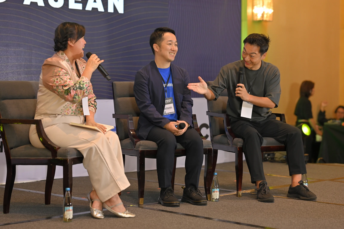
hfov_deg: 23.9
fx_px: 812
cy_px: 114
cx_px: 172
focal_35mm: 85
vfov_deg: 16.1
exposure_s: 1/200
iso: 1000
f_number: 2.5
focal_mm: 85
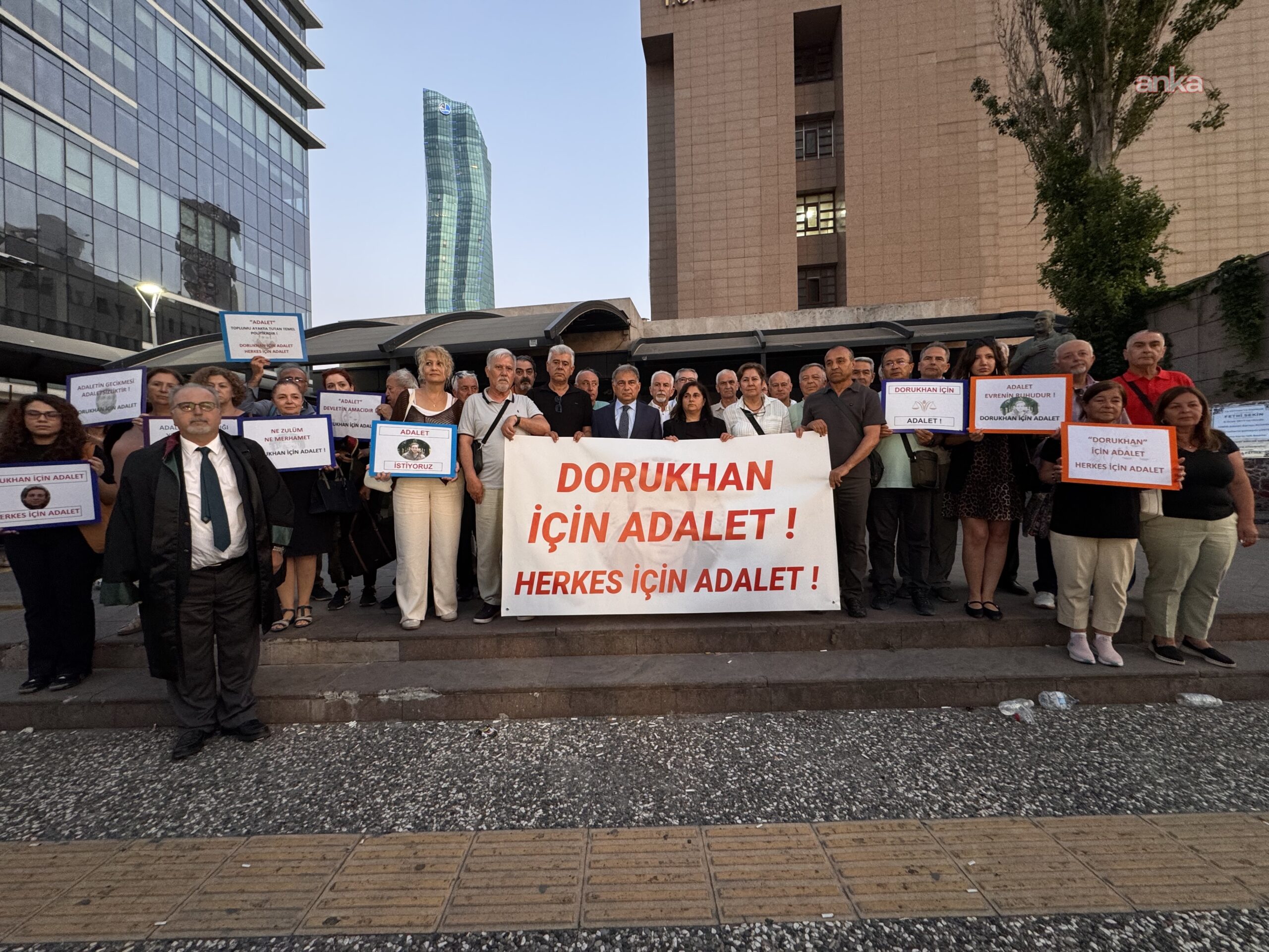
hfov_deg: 102.1
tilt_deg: -0.2
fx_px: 513
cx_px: 634
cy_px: 476
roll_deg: +1.4
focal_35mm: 14
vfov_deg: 85.7
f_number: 2.2
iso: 200
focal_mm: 2.22
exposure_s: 1/50
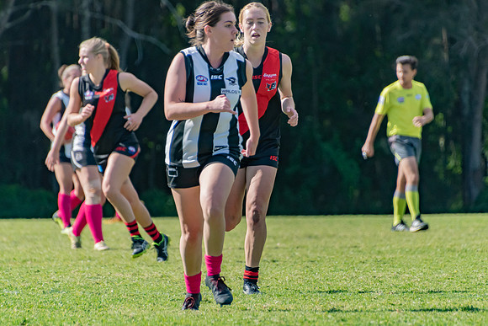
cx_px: 263
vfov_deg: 2.1
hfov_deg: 3.2
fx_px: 8843
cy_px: 176
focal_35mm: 652
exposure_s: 1/2000
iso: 800
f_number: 6.3
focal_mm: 400
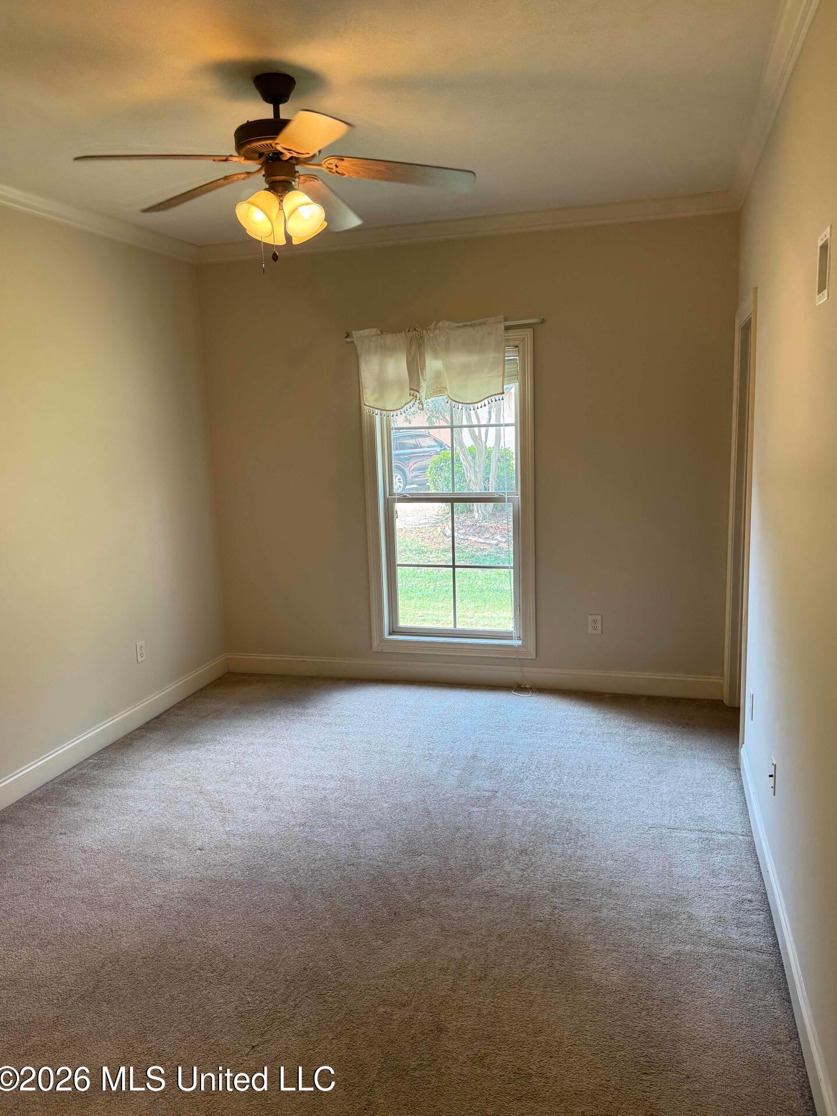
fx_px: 806
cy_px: 551
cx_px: 427
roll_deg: +1.8
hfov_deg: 54.9
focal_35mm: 25
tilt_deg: -10.1
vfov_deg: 69.4
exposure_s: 1/120
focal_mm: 6.76
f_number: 1.78
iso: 160
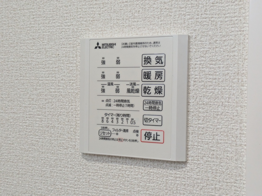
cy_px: 98
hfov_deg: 37.5
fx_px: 386
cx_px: 131
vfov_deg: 28.6
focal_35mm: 51
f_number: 1.89
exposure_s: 1/120
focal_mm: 5.43
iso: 444
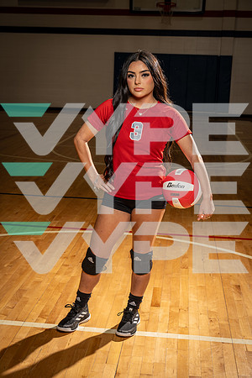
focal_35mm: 49
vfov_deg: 40.3
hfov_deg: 27.5
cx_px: 126
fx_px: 514
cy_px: 189
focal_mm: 49
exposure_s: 1/250
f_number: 5.6
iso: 125
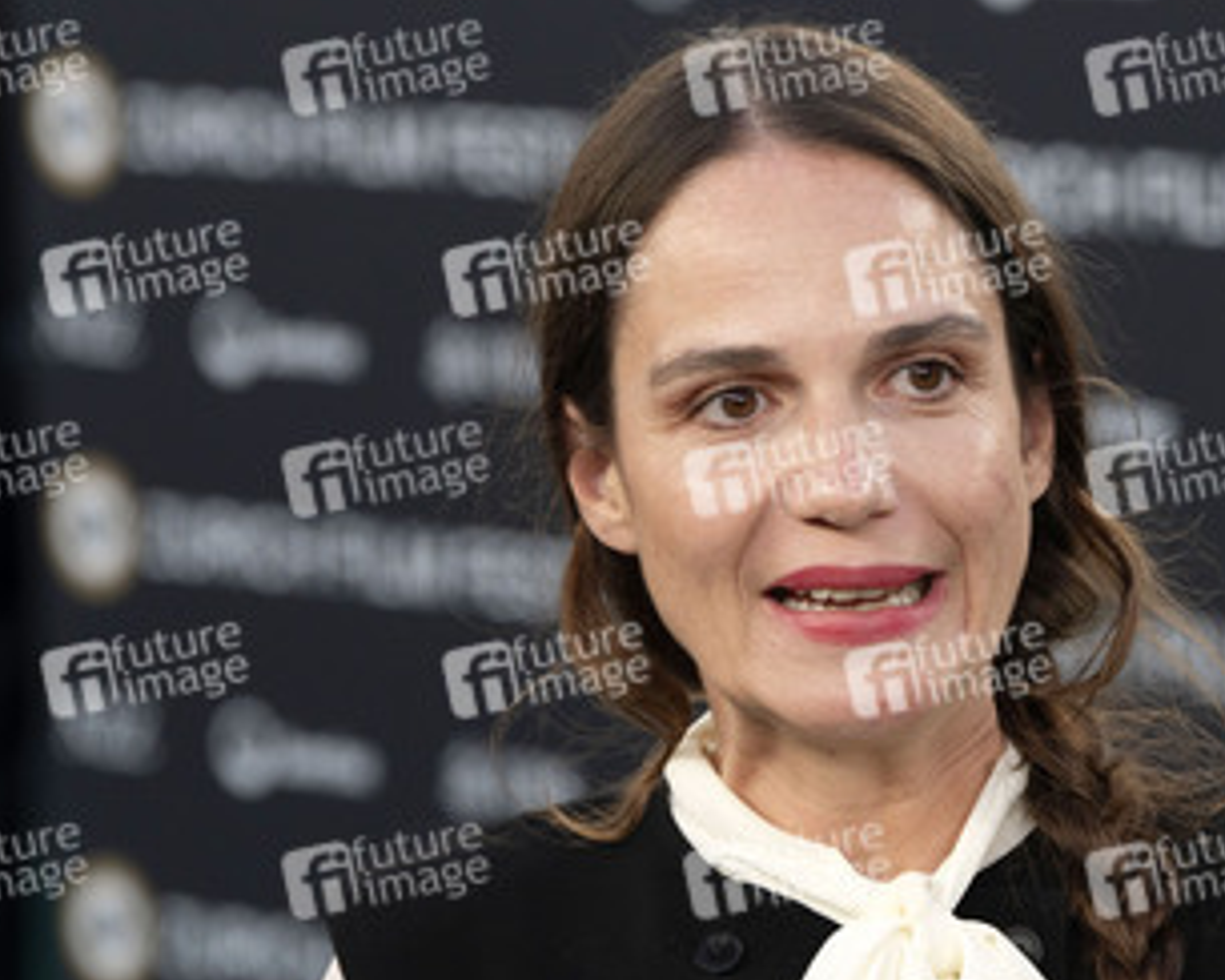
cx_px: 841
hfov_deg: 12.0
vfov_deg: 9.6
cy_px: 570
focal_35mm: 161
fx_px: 5837
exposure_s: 1/200
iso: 400
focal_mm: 116
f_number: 4.5
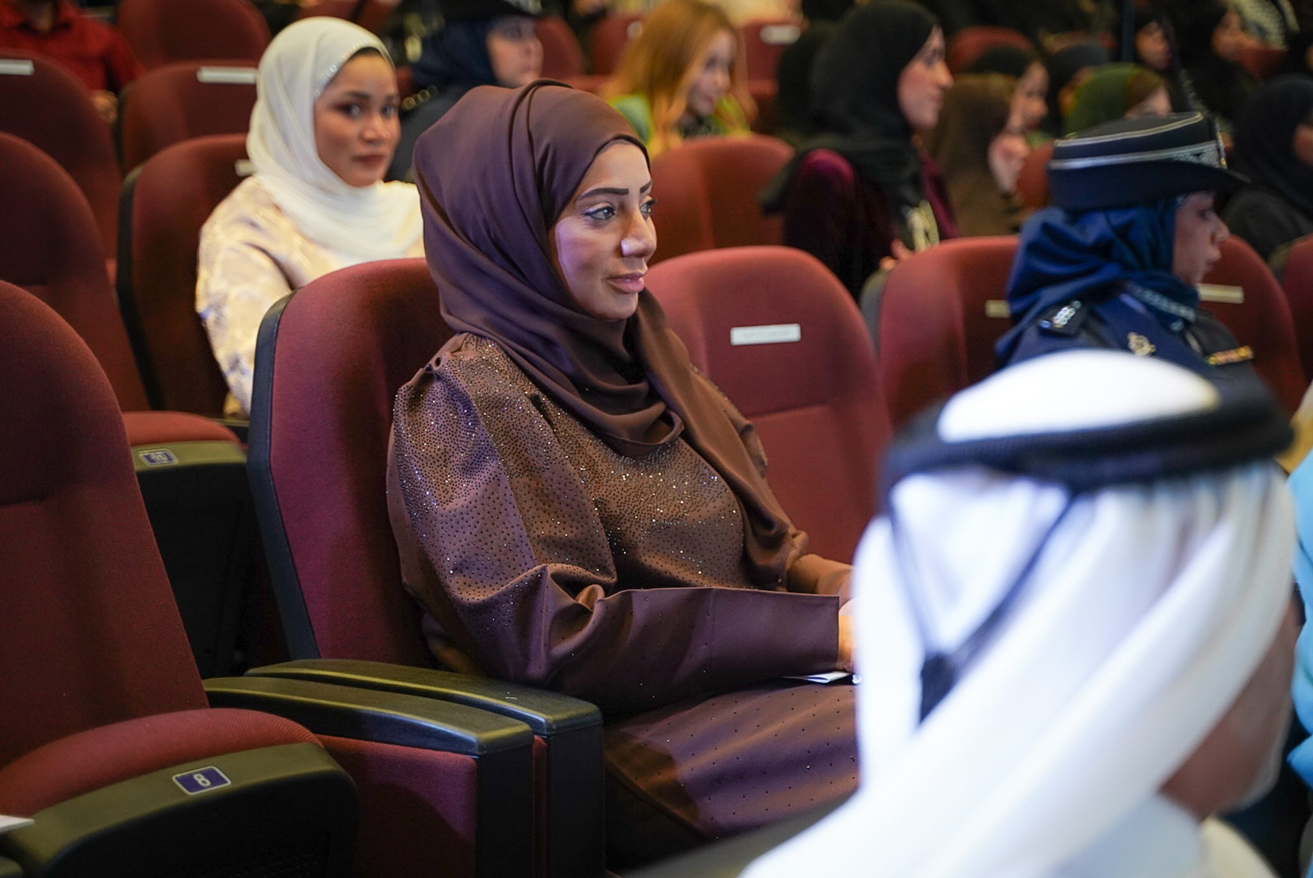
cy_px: 439
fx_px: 2737
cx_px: 656
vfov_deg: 18.2
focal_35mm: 75
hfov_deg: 27.0
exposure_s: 1/100
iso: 2000
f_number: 2.8
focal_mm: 75
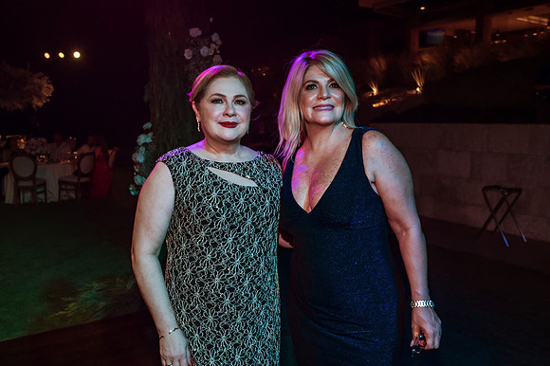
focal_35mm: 31
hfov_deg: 60.3
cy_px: 183
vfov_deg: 42.3
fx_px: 473
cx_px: 275
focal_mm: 31
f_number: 8
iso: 1250
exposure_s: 1/125
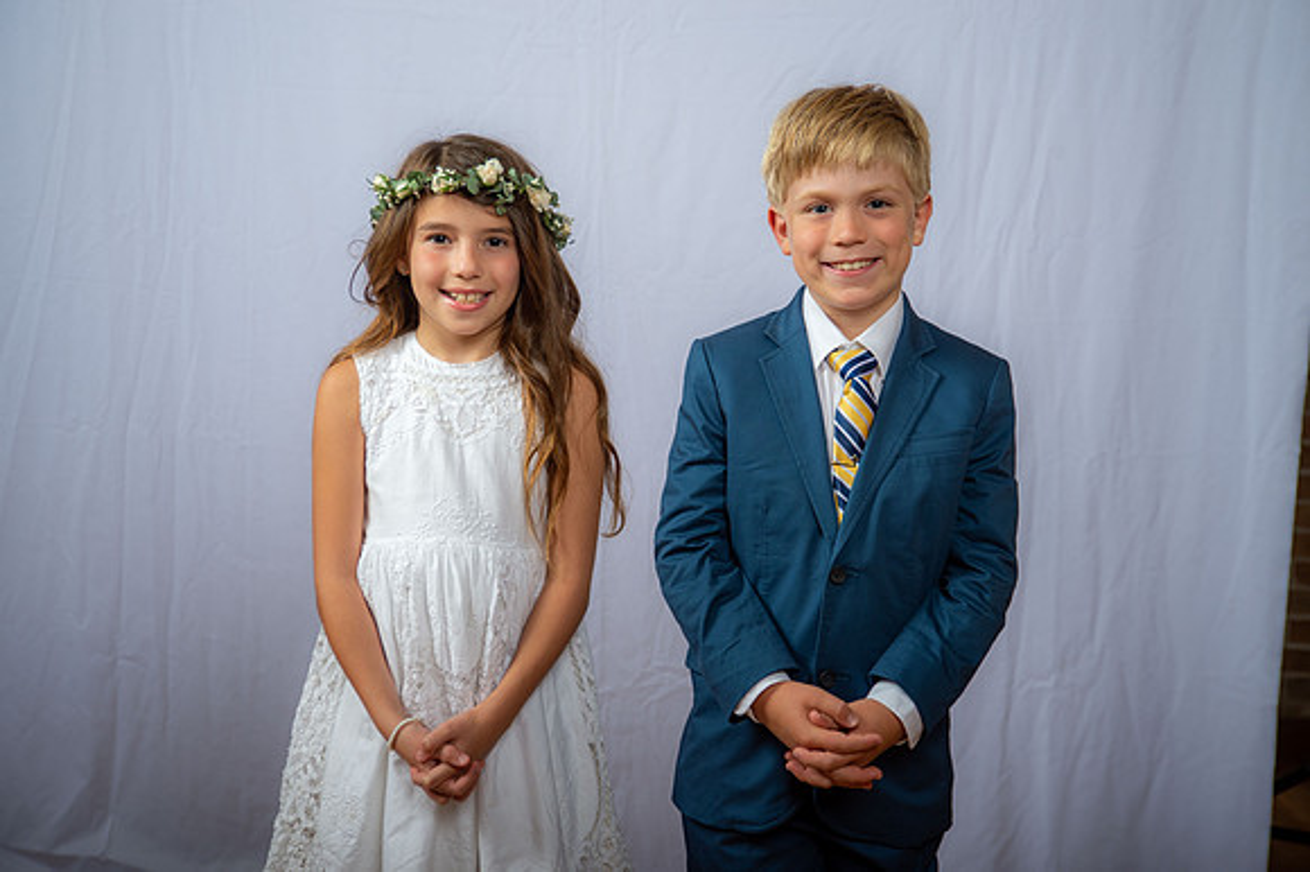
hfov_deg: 32.4
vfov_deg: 21.9
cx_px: 655
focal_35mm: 62
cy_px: 436
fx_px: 2255
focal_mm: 62
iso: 250
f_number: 5.6
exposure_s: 1/200
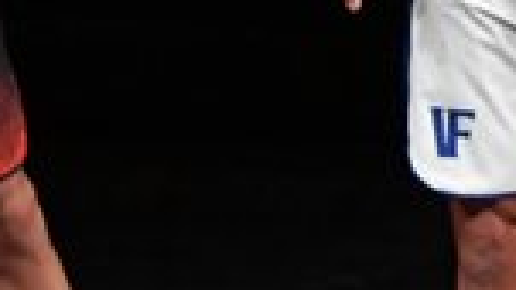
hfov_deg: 1.4
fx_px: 20951
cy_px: -55
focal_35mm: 1531
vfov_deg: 0.8
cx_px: -15
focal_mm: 190
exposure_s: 1/400
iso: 3200
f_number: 5.6
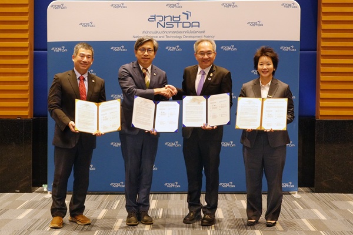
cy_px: 118
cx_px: 176
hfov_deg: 33.4
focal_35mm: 60
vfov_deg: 22.6
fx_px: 588
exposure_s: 1/60
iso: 4000
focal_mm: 60
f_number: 5.6
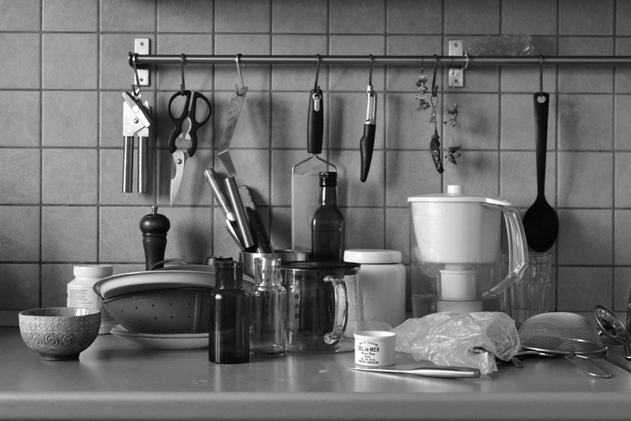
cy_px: 210
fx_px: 920
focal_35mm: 52
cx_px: 316
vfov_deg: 25.8
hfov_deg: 37.8
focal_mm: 35
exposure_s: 1/80
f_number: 5.6
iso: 3200
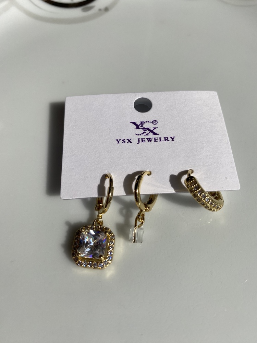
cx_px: 128
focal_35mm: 25
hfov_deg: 54.9
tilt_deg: -61.4
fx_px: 247
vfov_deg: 69.4
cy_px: 172
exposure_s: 1/10417
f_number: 1.8
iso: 32
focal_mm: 4.25
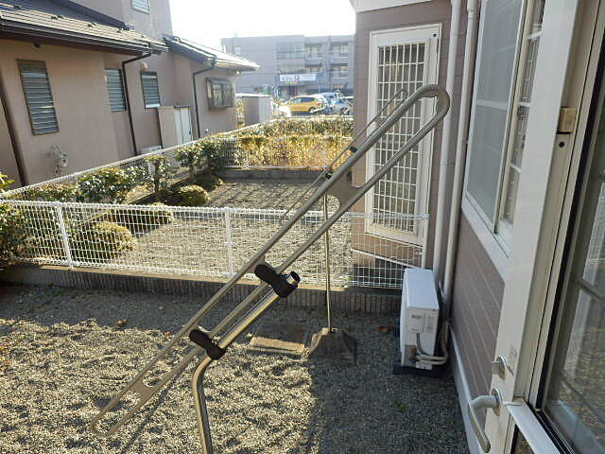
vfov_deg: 56.8
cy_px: 227
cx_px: 302
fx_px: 419
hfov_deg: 71.6
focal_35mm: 24
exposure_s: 1/160
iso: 80
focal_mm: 4.2
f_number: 3
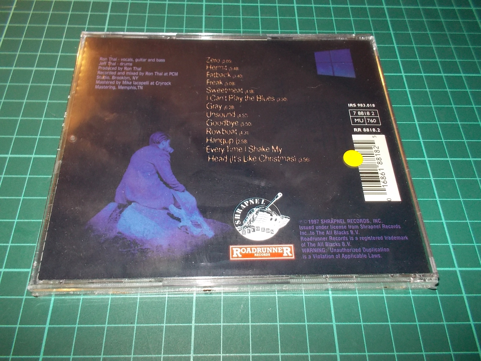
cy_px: 180
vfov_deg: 48.2
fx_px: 403
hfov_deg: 61.7
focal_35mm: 29
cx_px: 240
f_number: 3.3
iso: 200
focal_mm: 4.1
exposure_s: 1/30
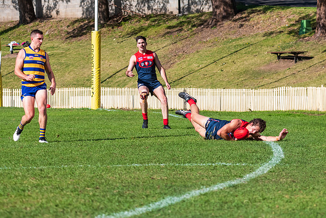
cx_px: 227
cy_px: 103
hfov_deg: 9.5
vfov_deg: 6.4
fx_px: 1958
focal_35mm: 216
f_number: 9
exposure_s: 1/1600
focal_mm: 150
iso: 800
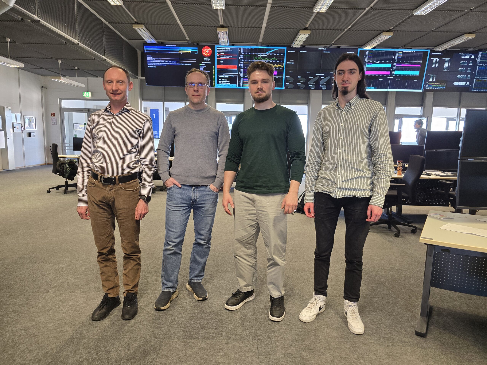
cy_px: 182
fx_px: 324
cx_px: 244
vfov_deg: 58.9
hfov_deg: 73.9
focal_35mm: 23
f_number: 1.7
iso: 320
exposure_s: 1/120
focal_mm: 6.3
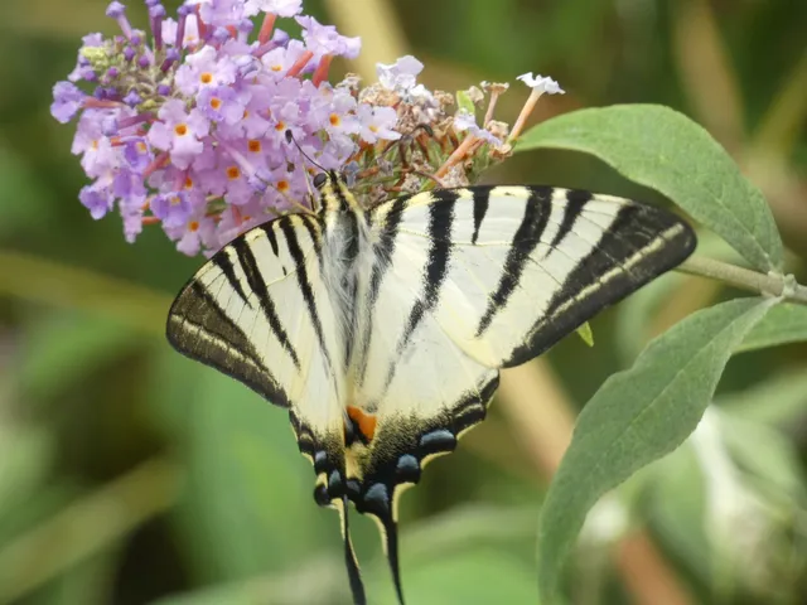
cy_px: 302
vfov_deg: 2.5
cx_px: 404
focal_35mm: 584
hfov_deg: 3.4
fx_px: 13615
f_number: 5.6
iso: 160
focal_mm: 104.7
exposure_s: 1/100
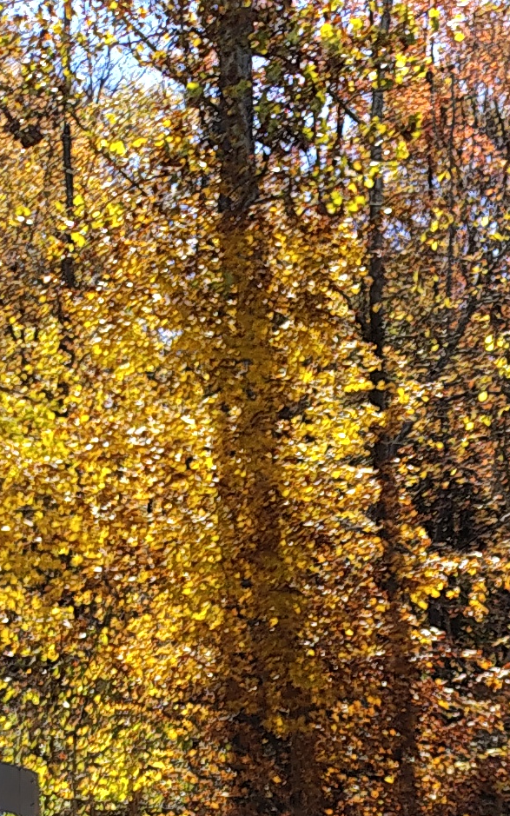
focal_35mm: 111
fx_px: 2468
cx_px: 964
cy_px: 1321
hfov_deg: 10.9
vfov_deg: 16.6
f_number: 1.8
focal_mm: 5.56
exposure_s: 1/649
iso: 100
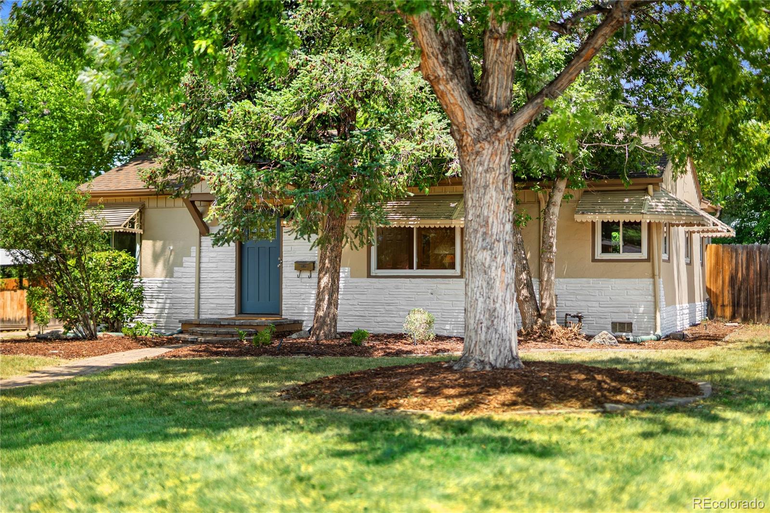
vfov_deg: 27.0
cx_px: 385
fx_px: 1069
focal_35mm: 50
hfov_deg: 39.6
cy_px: 256
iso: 100
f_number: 1.4
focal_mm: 50
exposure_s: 1/2500
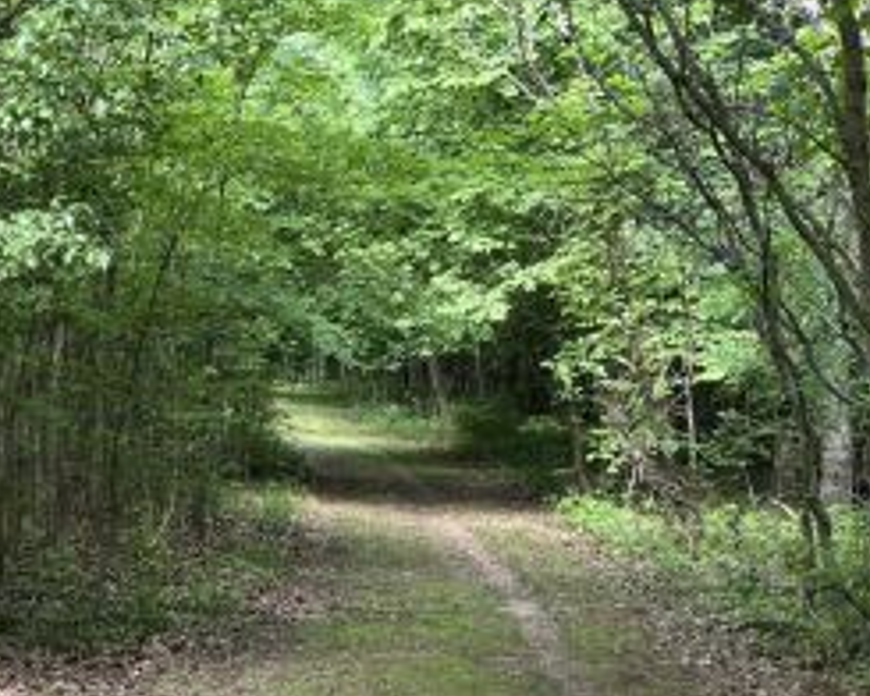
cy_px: 547
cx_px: -218
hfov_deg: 24.5
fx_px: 1777
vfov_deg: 21.9
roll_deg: +2.1
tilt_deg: -7.9
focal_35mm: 69
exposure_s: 1/122
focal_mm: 5.1
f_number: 1.6
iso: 80
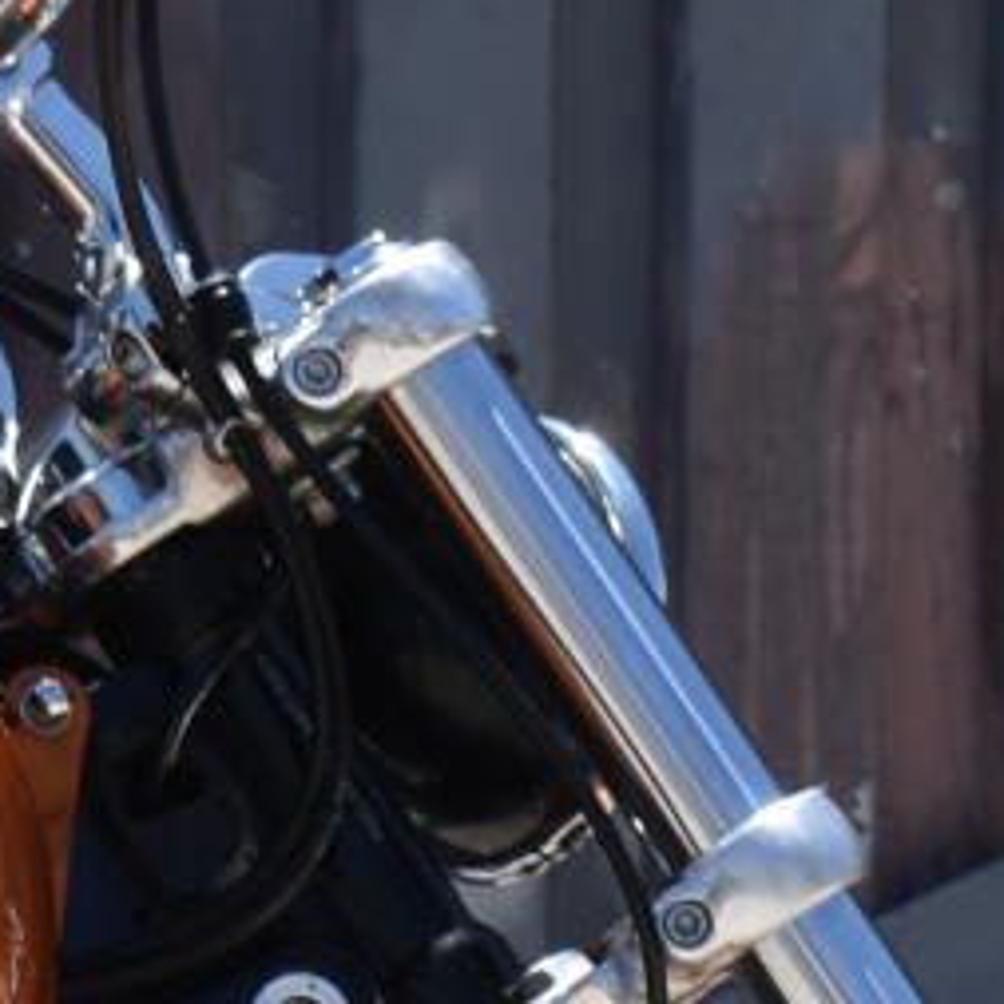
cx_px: -885
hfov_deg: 4.9
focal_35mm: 352
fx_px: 11562
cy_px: 1494
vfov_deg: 4.9
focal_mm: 35
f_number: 8
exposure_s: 1/250
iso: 100
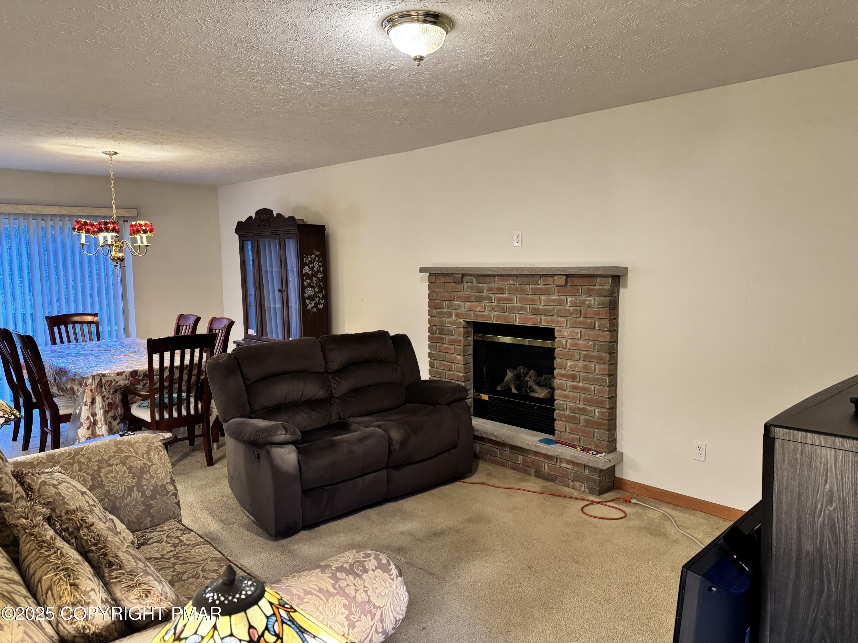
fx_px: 595
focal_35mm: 24
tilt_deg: -7.3
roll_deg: +0.6
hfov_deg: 71.6
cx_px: 429
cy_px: 322
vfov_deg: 56.8
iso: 500
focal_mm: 6.76
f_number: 1.78
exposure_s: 1/60
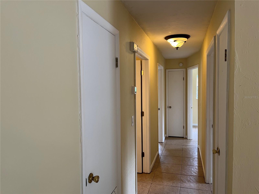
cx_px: 130
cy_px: 97
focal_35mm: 26
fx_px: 195
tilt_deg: -2.8
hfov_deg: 67.3
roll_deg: +1.9
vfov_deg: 53.1
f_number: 1.6
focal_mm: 5.1
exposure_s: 1/60
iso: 100
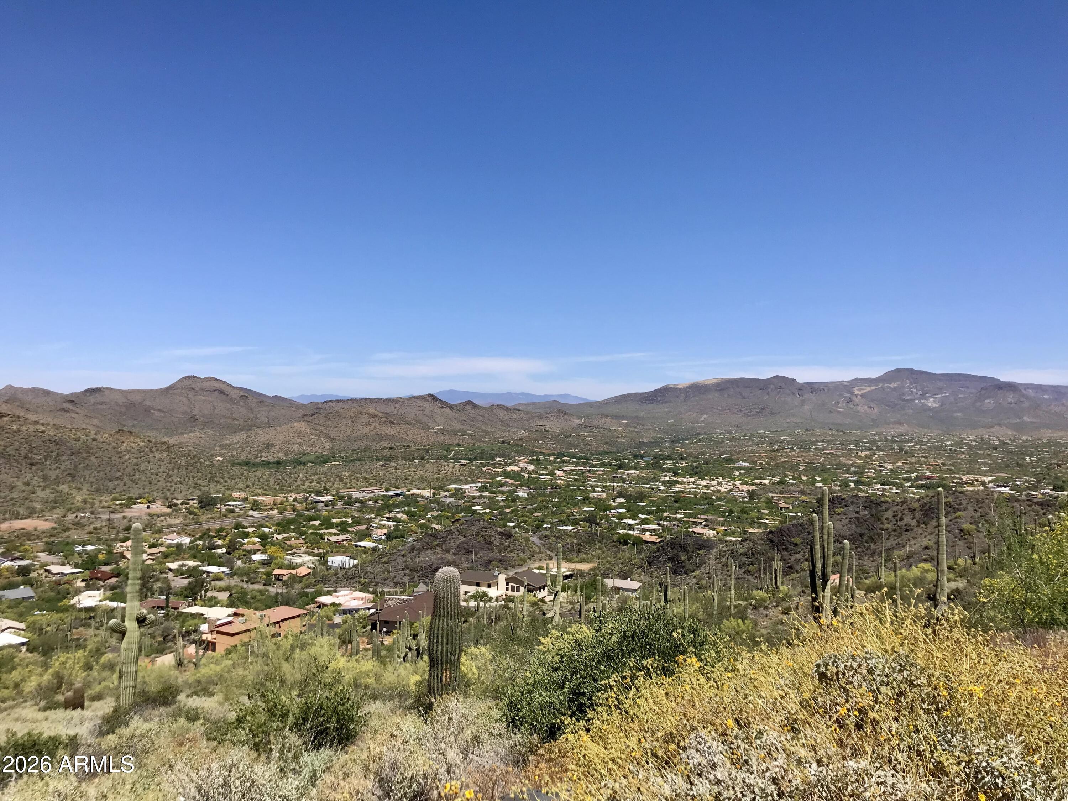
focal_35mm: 28
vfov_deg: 49.7
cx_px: 534
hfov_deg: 63.4
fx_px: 864
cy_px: 400
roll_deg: -1.5
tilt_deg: +1.2
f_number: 1.8
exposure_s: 1/3831
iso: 20
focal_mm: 3.99
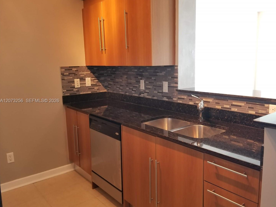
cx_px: 153
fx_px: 231
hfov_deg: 61.5
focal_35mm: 29
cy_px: 101
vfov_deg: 48.2
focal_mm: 4.3
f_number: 1.7
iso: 160
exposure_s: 1/40
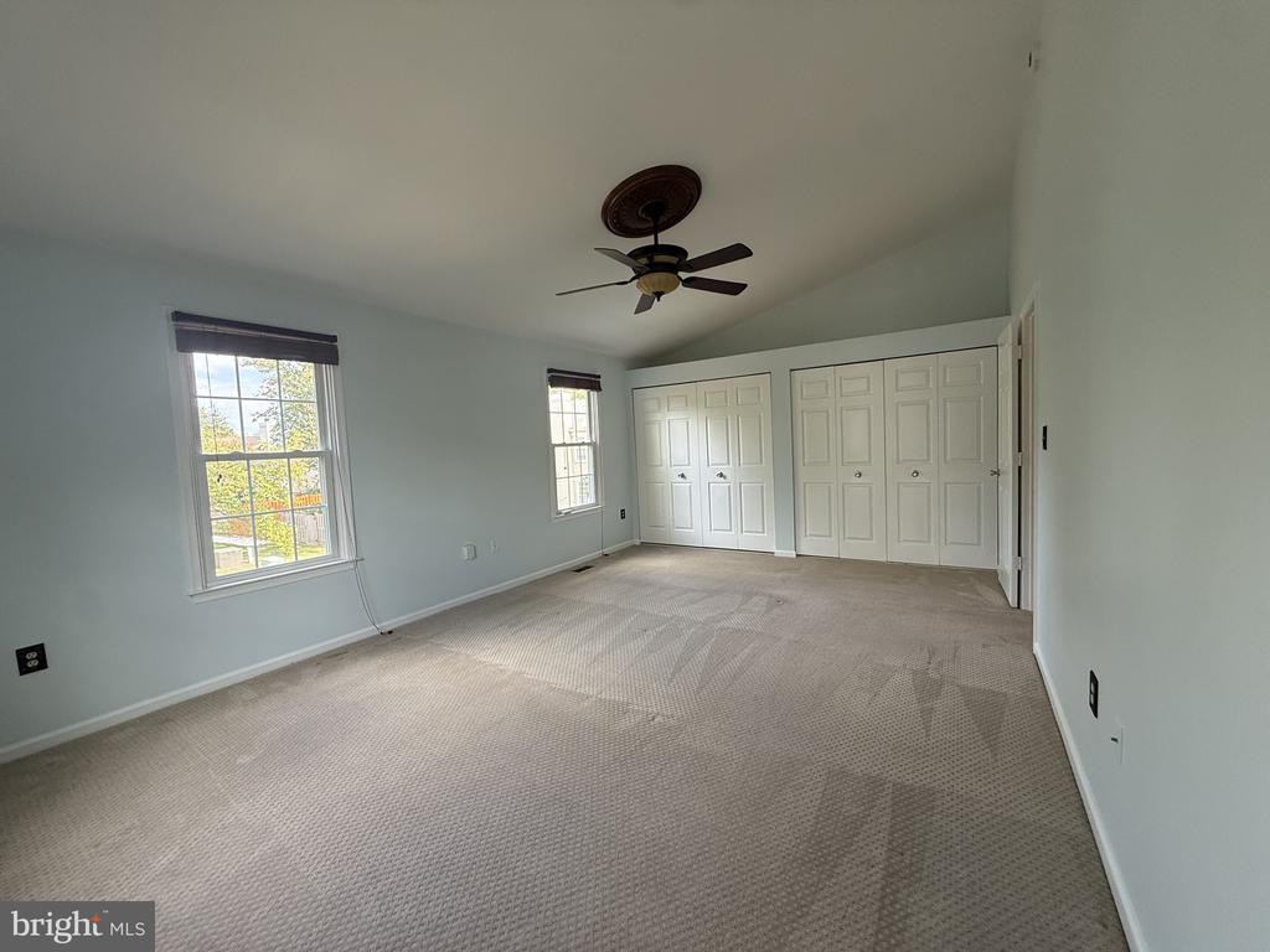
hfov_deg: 102.1
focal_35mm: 14
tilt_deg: -4.1
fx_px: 514
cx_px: 635
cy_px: 476
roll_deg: +2.3
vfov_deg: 85.7
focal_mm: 2.22
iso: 125
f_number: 2.2
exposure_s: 1/99
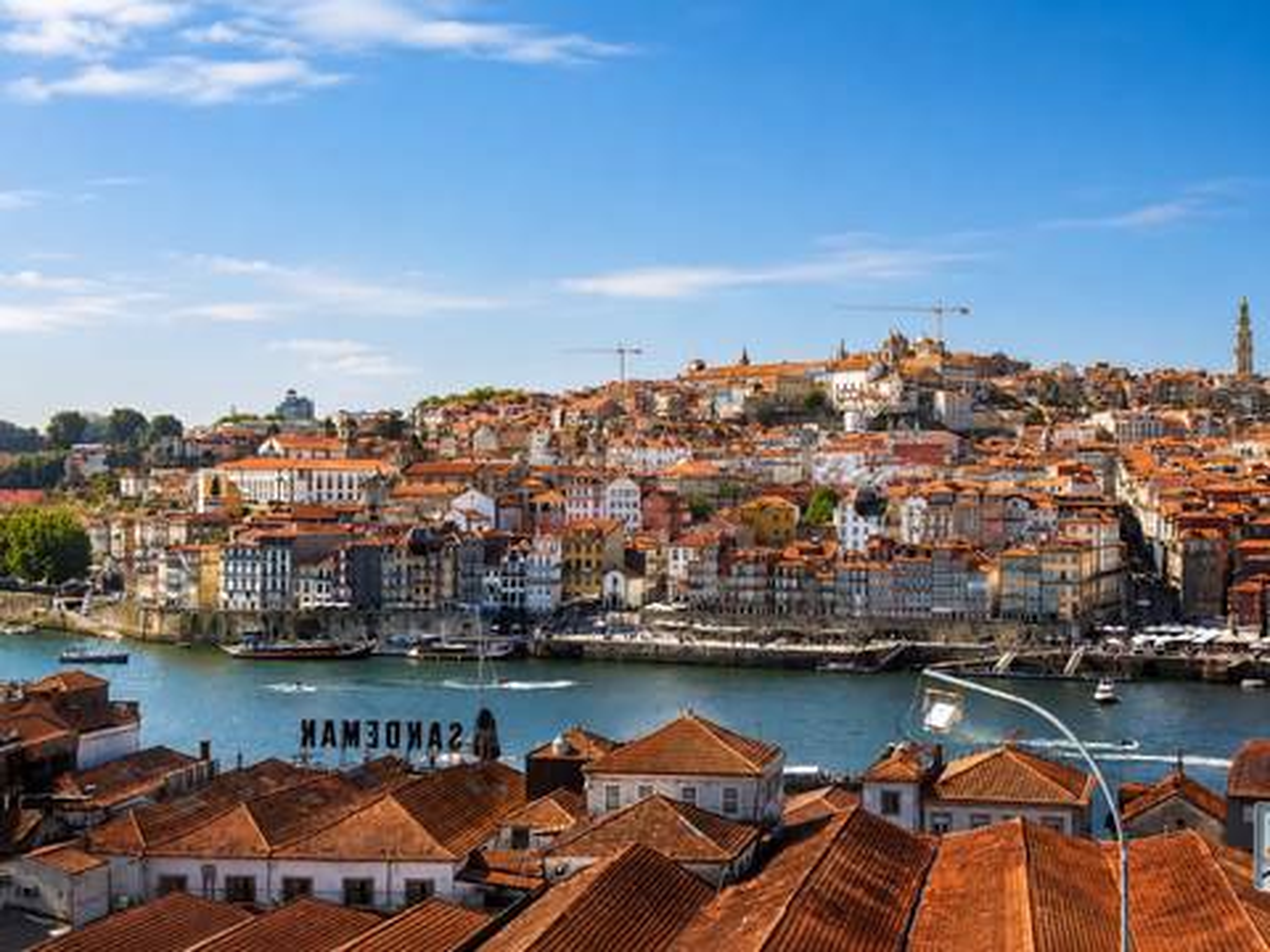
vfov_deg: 40.7
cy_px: 476
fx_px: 1284
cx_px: 635
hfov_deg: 52.6
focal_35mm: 35
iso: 64
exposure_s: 1/21277
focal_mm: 6.76
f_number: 1.8
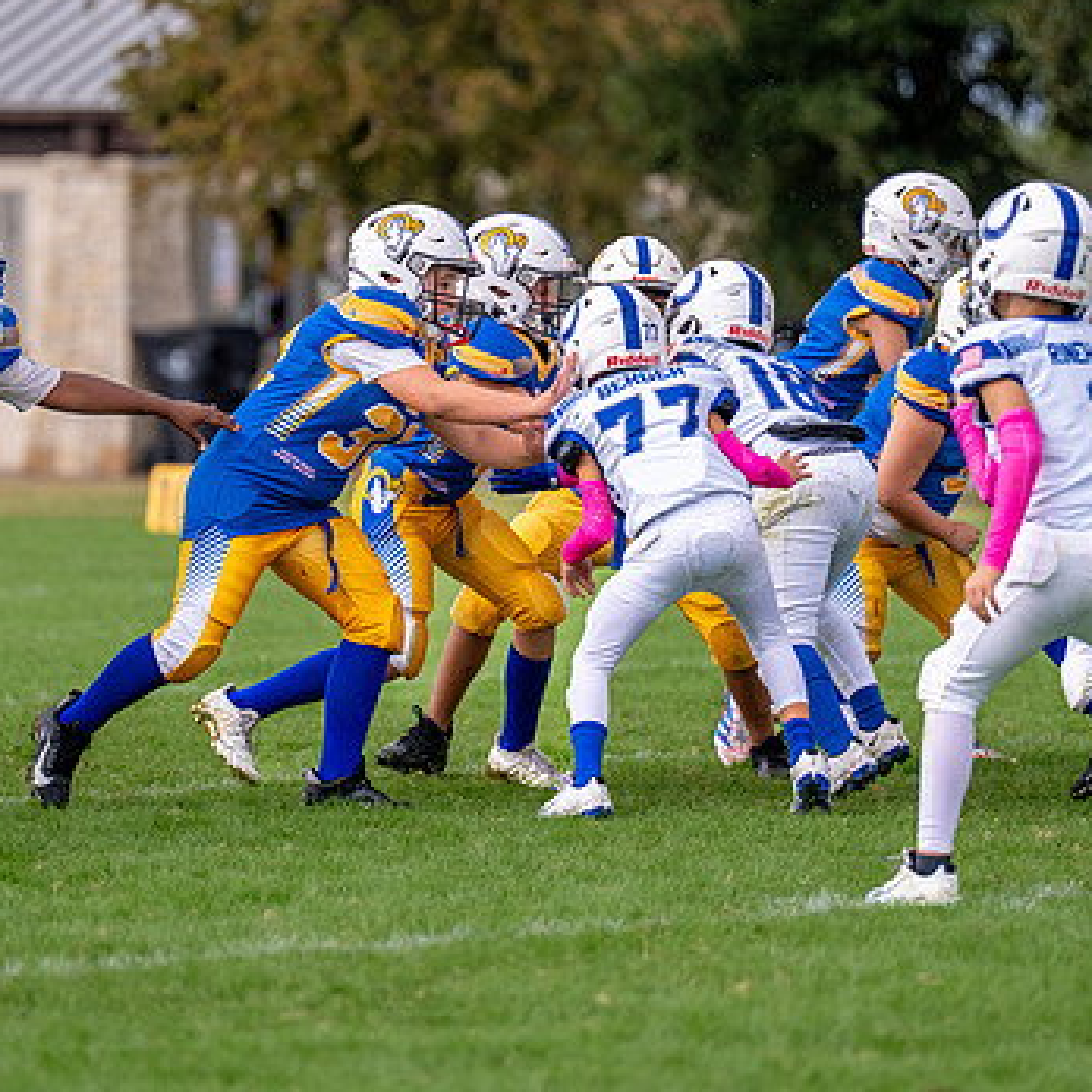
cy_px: 406
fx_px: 12706
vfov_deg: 4.9
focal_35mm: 356
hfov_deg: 4.9
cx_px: 417
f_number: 2.8
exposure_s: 1/2000
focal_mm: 200
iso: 400
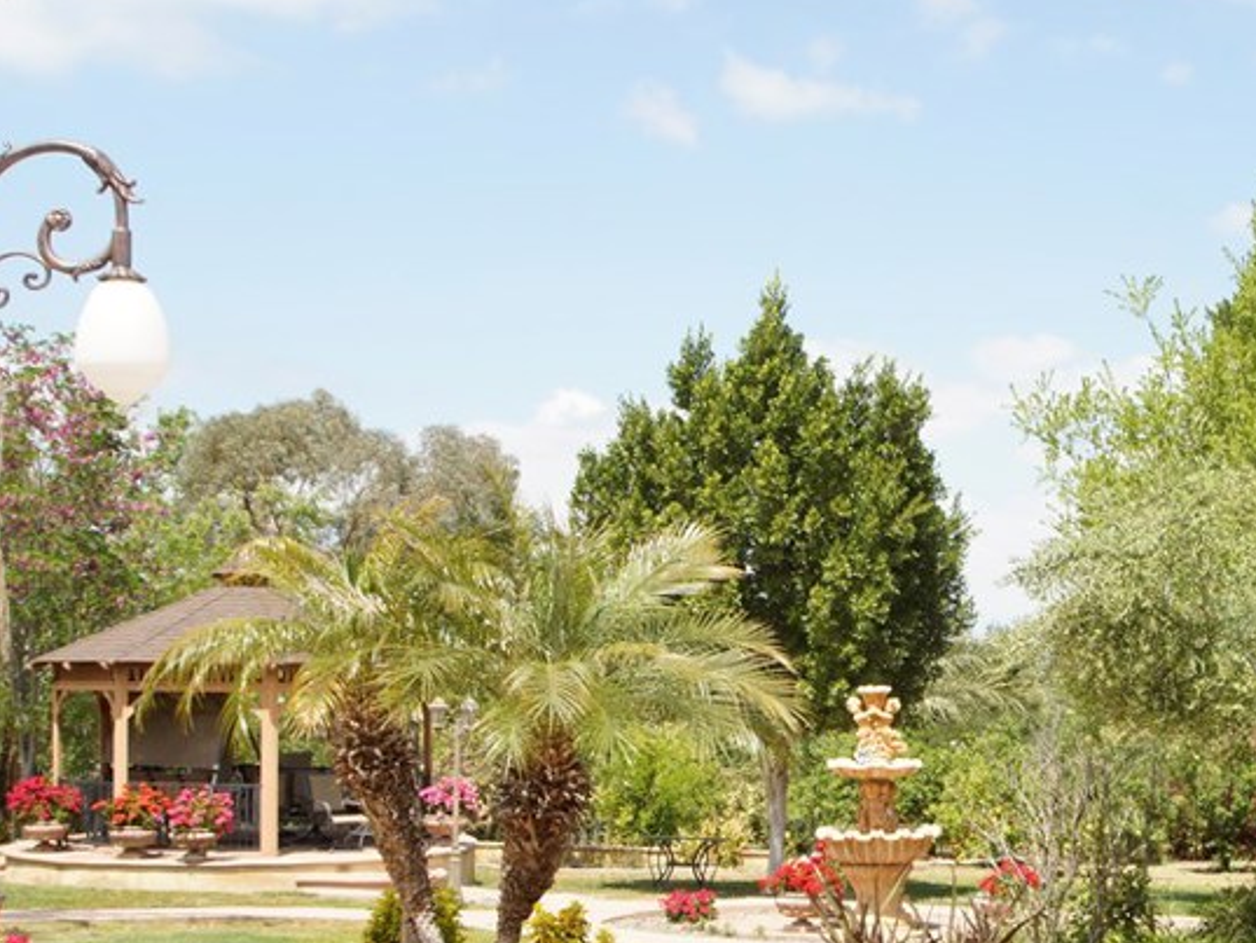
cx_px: 971
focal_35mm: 66
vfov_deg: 22.1
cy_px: 701
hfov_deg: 28.9
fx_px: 2395
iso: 100
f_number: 8
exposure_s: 1/125
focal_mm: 24
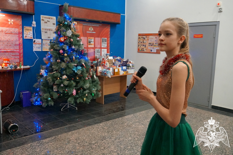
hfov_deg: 57.3
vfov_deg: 39.9
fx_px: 213
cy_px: 78
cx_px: 116
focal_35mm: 33
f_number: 4
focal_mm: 22
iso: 6400
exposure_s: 1/125
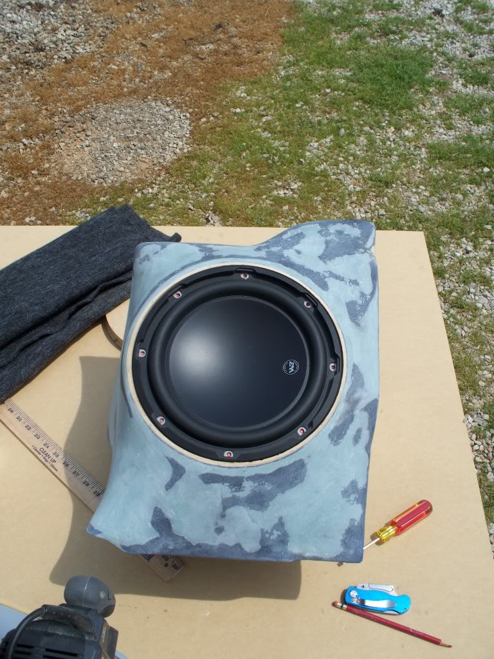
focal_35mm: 36
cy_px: 330
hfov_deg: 39.7
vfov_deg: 51.4
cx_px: 247
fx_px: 685
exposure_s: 1/640
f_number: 5
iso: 64
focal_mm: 7.5
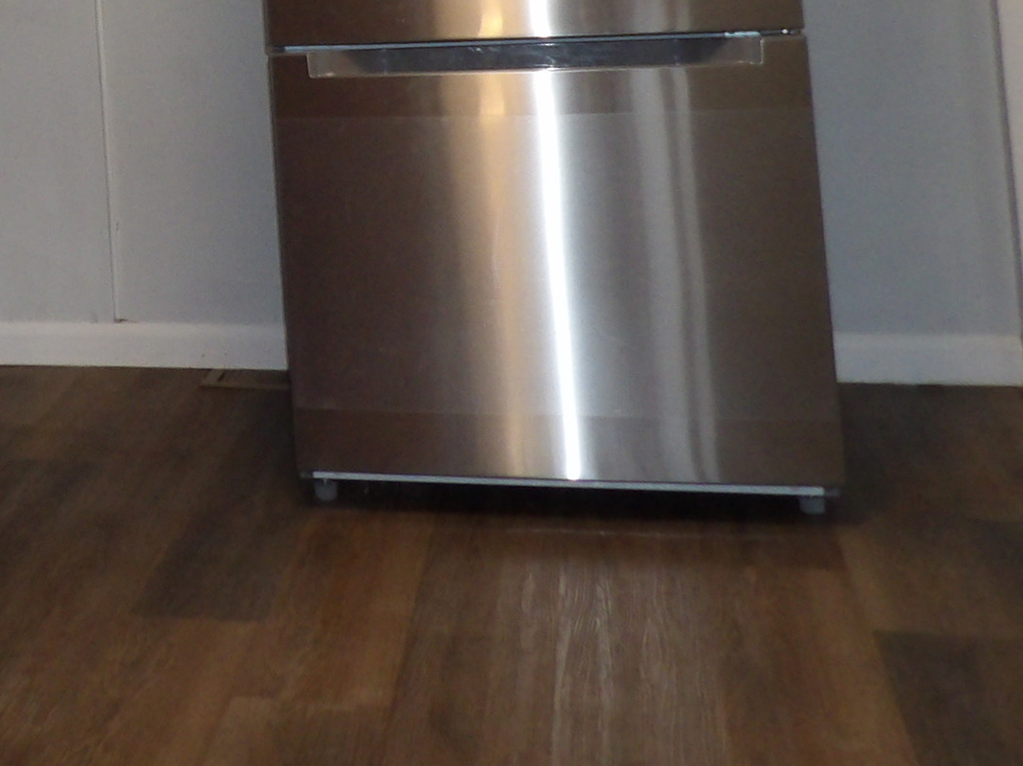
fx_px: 2038
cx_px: -203
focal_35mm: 69
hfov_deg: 25.3
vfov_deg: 19.6
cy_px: -241
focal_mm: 4.3
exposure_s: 1/33
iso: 200
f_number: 3.2
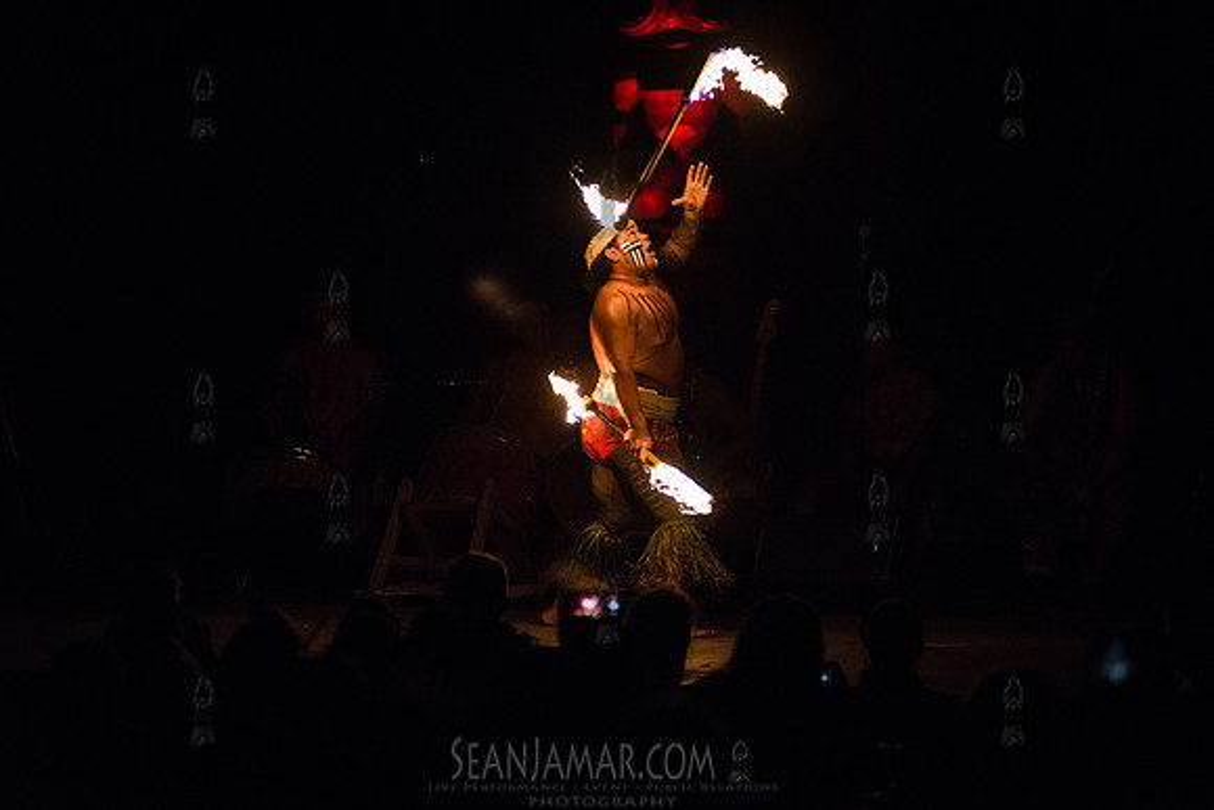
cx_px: 607
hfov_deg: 14.2
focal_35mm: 145
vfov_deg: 9.5
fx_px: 4891
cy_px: 405
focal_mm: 145
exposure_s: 1/400
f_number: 2.8
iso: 4000
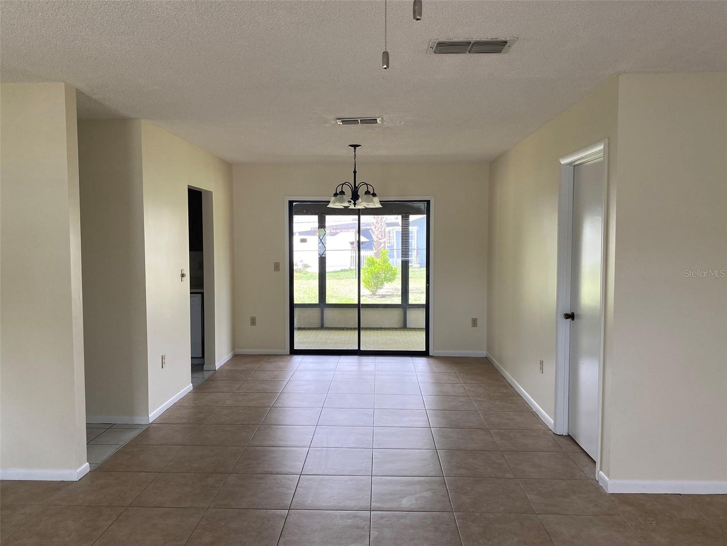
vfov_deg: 53.1
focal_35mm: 26
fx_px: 546
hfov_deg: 67.3
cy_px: 273
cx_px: 364
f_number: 1.8
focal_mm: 4.25
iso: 100
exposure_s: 1/121
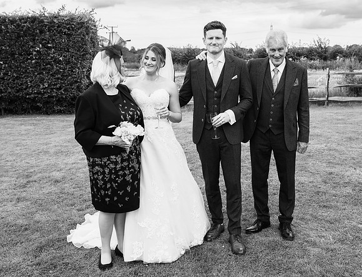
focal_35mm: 42
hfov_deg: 44.4
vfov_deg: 34.6
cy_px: 108
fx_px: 441
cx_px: 216
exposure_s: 1/500
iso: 200
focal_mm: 24
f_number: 5
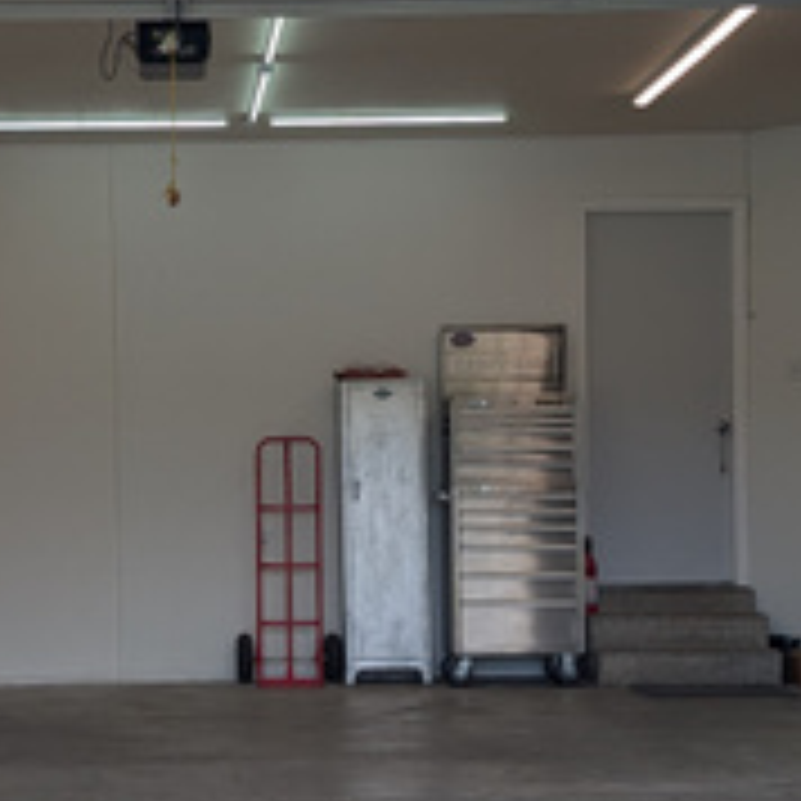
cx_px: 212
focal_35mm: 76
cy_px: 580
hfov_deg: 22.6
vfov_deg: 22.6
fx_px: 1990
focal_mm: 6.9
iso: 19
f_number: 1.68
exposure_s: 1/270
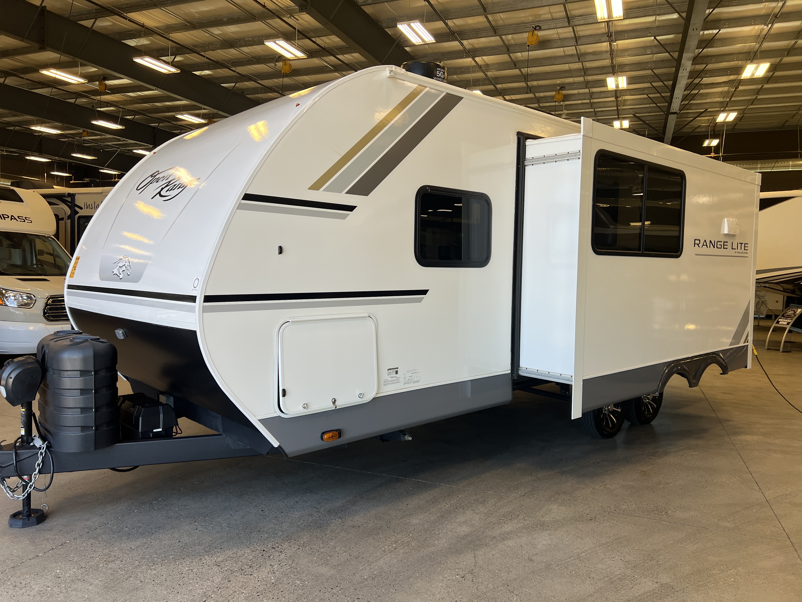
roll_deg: -1.1
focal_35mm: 26
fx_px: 602
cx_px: 401
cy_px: 301
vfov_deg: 53.1
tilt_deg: -3.5
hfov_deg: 67.3
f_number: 1.5
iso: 40
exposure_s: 1/157
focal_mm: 5.7
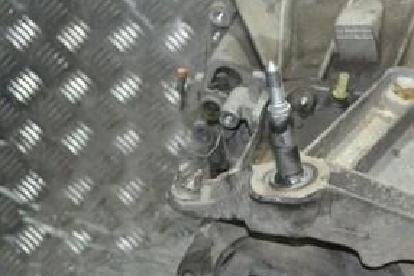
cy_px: 191
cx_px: 385
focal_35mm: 132
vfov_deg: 10.4
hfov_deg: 15.3
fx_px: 1519
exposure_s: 1/60
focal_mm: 42
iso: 2500
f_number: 5.3
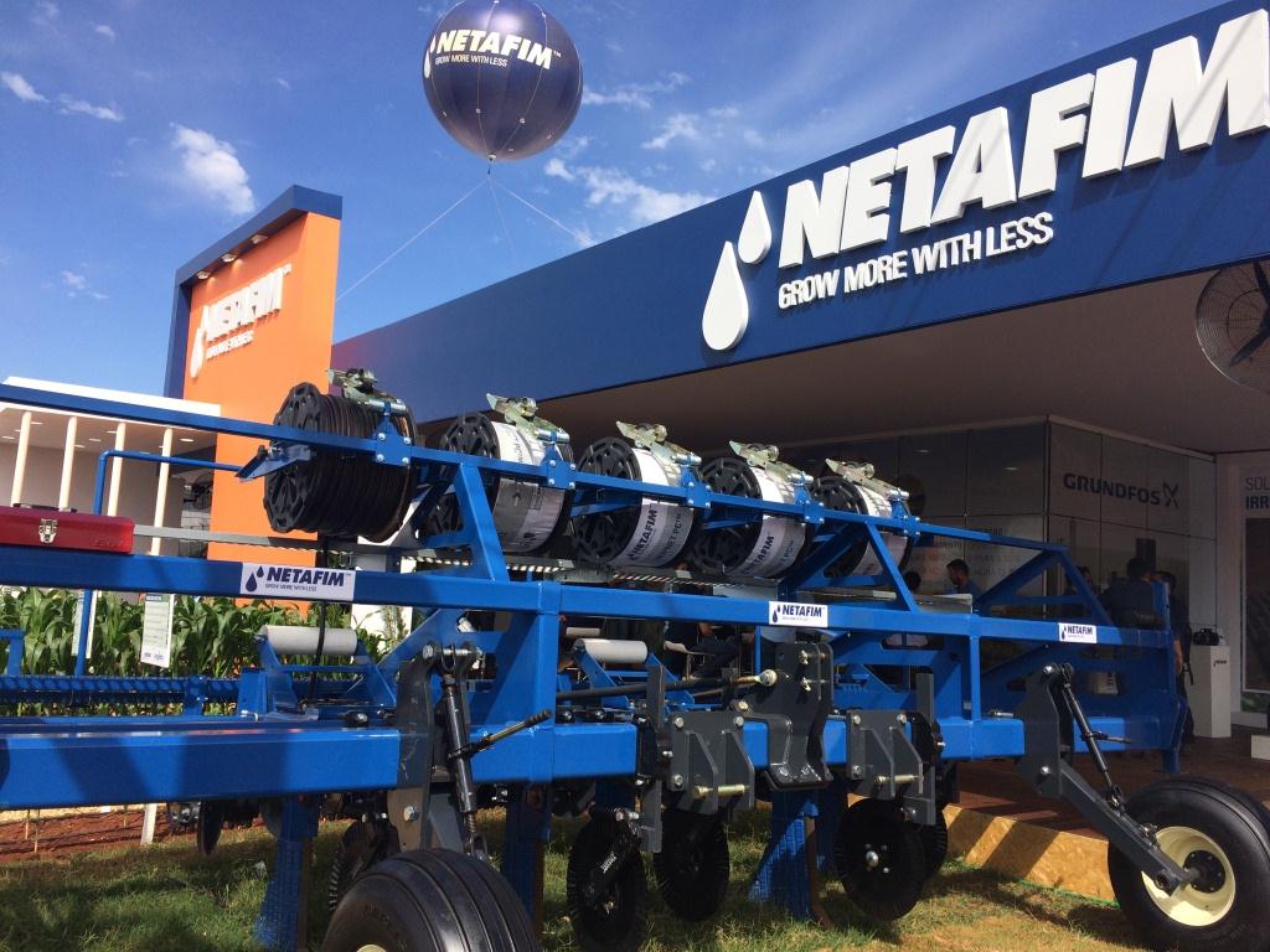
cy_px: 476
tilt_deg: +5.3
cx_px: 635
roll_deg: -2.9
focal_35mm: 29
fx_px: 1064
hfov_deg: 61.7
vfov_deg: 48.2
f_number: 2.2
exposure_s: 1/1866
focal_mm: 4.15
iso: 32
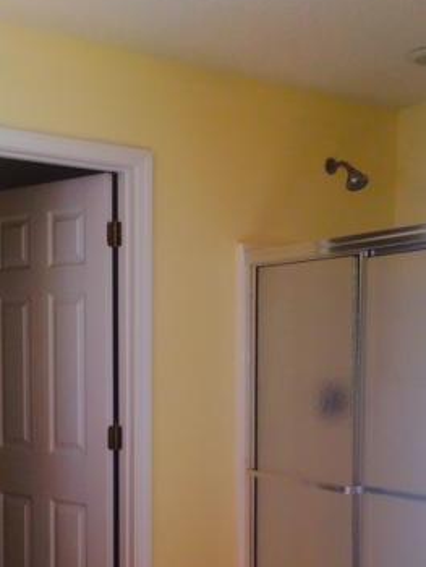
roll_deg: +0.5
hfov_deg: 27.4
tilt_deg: -3.6
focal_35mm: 53
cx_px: 154
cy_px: 390
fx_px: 869
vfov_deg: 35.7
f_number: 2.2
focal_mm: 4.15
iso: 32
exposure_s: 1/161
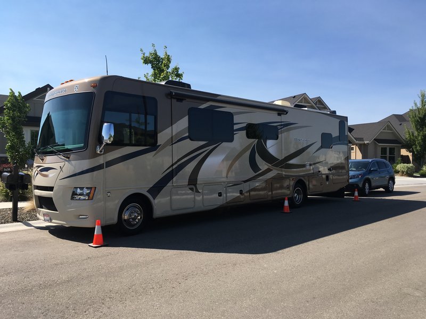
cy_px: 160
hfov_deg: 61.7
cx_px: 213
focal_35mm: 29
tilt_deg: -0.7
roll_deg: -0.3
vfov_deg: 48.2
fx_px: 357
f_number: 2.2
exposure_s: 1/1451
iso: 25
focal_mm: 4.15
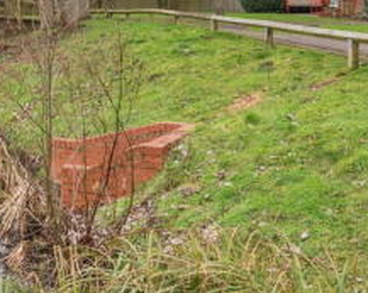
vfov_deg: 21.4
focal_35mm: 71
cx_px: -103
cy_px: 91
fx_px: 772
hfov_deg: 23.8
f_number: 10
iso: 640
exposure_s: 1/80
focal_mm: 16
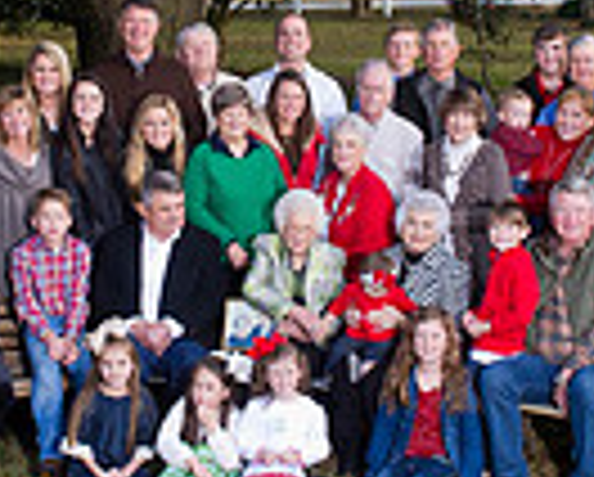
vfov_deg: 15.5
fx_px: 1743
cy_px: 122
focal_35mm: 99
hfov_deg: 19.3
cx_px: 212
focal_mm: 24
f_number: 8
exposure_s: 1/250
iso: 1000
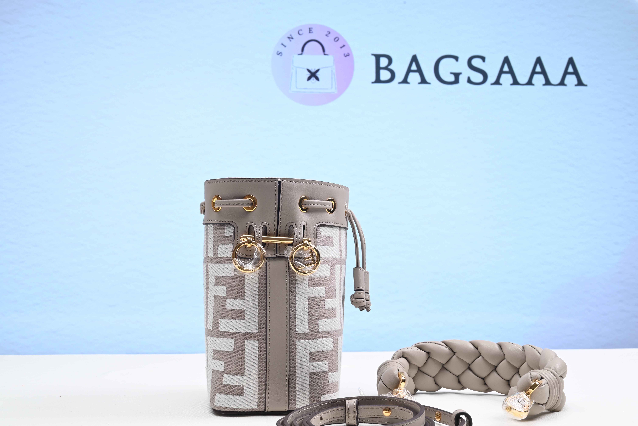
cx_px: 319
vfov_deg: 31.9
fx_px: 745
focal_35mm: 42
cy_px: 213
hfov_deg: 46.4
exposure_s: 1/2
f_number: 16
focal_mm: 42
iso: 100
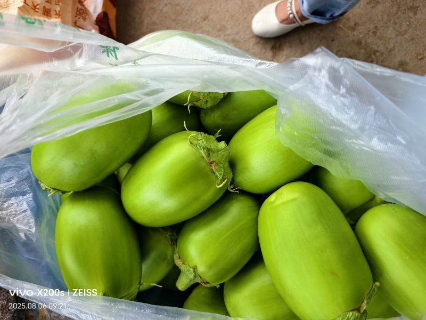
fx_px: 283
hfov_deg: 73.9
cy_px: 160
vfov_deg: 58.9
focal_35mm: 23
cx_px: 213
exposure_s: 1/688
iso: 165
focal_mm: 5.6
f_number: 1.57
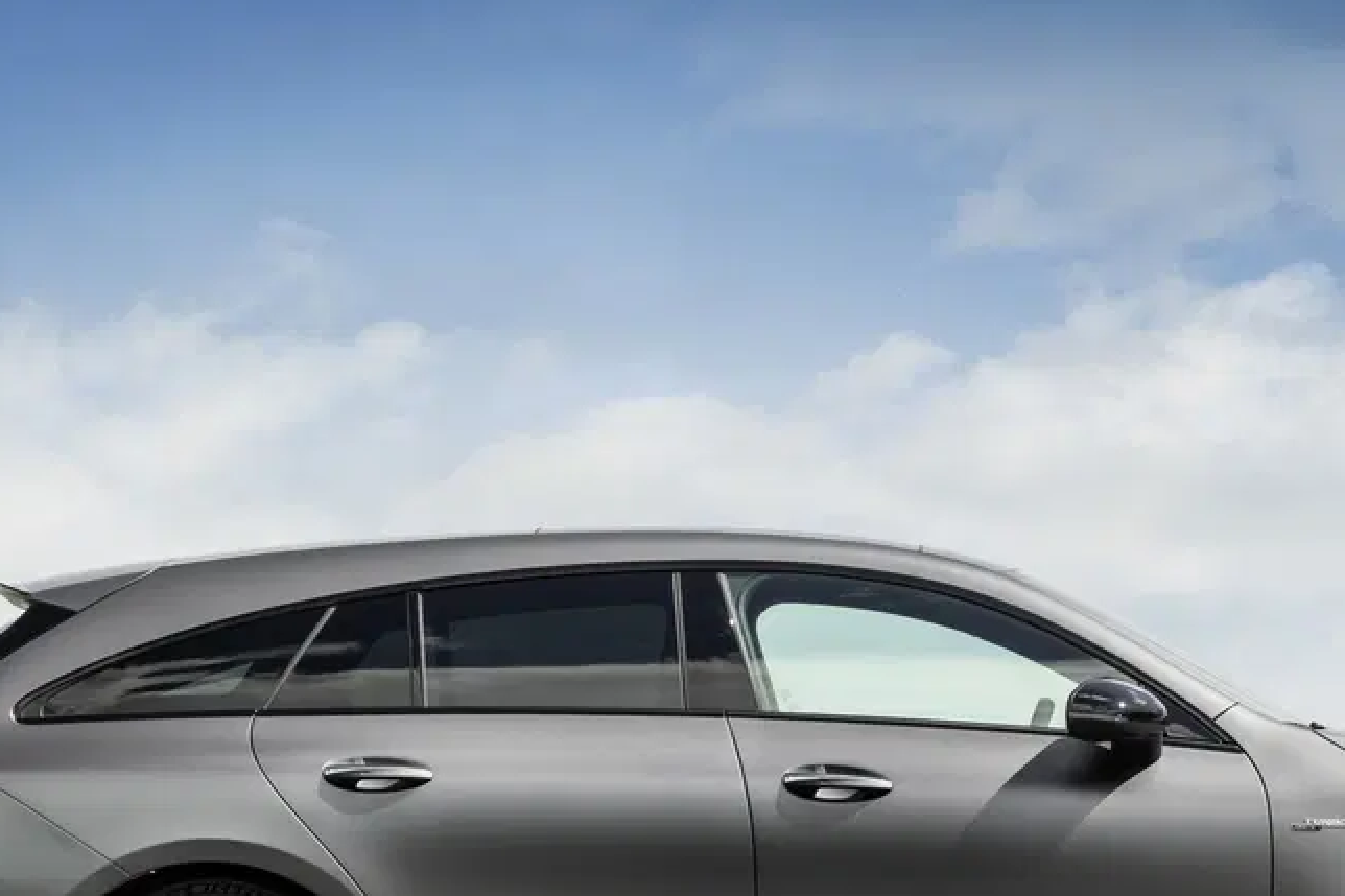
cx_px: 865
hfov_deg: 6.8
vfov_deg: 4.5
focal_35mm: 302
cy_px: 714
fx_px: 11279
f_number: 11
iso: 100
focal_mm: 135
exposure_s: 1/125
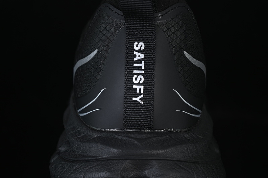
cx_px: 134
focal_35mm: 75
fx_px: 558
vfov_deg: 18.2
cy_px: 89
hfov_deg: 27.0
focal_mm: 50
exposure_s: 1/50
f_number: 6.3
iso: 160
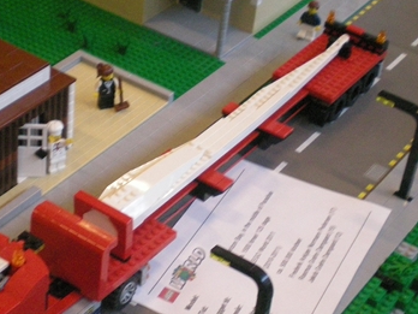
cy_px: 191
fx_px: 978
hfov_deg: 24.1
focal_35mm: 81
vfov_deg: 18.2
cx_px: 181
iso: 400
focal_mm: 7.4
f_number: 3.5
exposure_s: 1/34.2
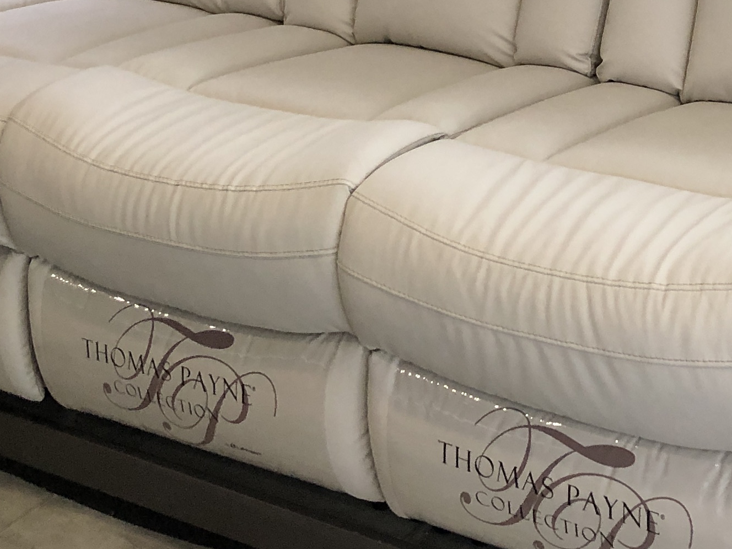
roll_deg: +6.5
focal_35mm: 85
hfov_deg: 22.3
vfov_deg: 16.6
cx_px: 709
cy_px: -117
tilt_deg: -17.9
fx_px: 1797
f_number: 1.8
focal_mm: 3.99
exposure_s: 1/30
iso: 32
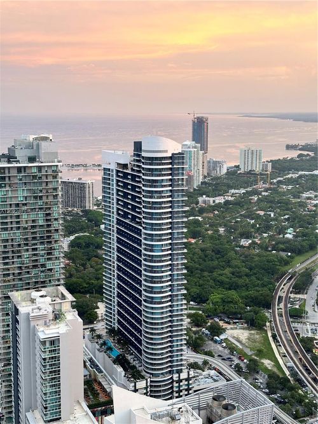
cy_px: 212
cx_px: 159
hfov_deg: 30.3
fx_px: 588
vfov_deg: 39.7
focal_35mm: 48
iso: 80
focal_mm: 6.86
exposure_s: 1/83
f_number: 1.78
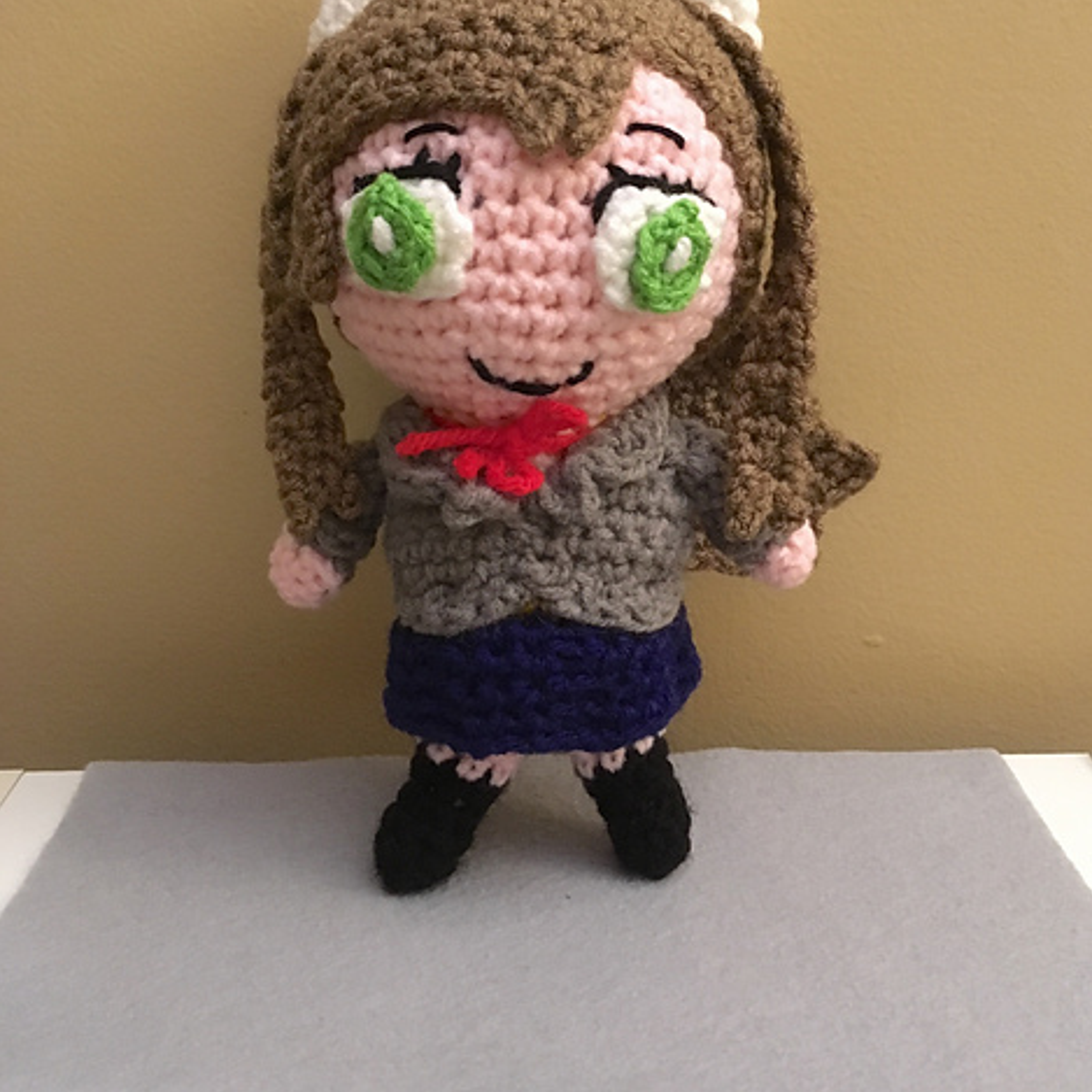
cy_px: 387
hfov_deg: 47.2
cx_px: 554
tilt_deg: -15.6
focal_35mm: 35
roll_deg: +1.6
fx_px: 1249
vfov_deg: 46.6
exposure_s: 1/15
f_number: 2.2
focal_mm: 4.15
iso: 640
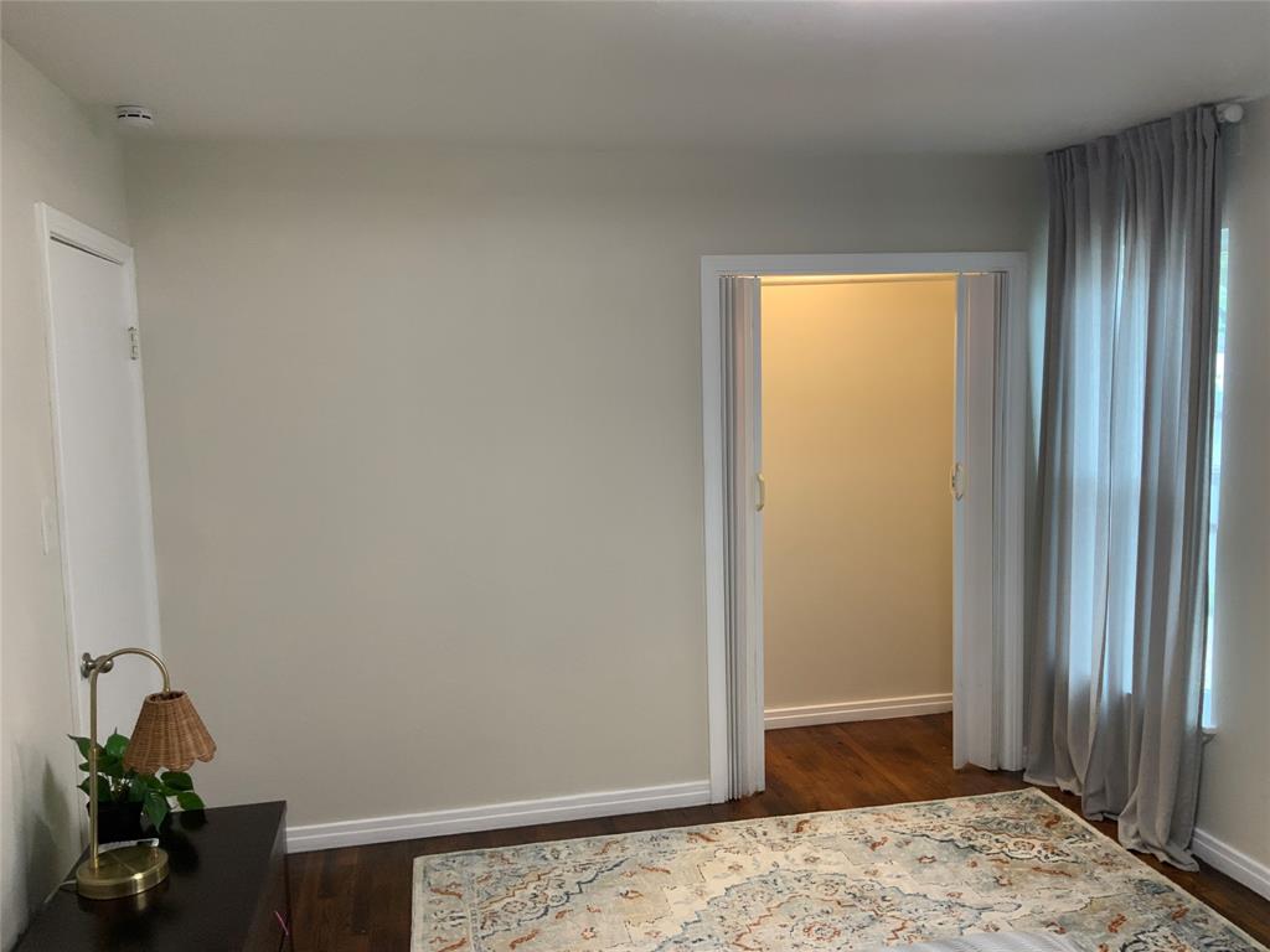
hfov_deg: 61.7
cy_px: 476
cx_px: 635
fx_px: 1064
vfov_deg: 48.2
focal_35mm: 29
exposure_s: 1/60
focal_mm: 3
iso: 80
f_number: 1.8
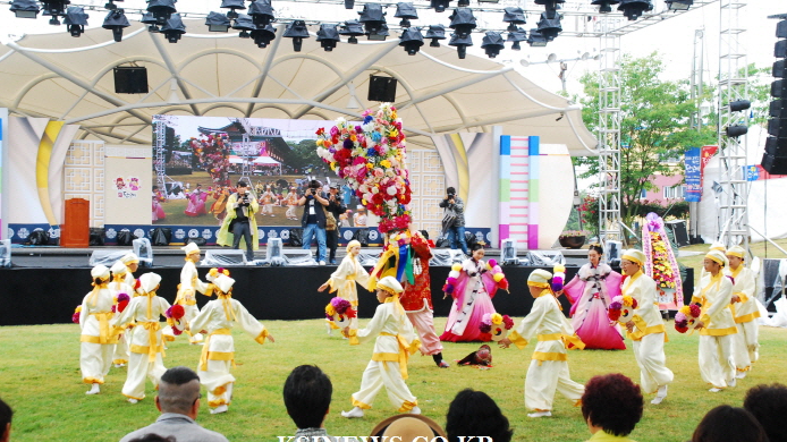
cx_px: 395
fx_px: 1127
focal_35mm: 54
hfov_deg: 38.5
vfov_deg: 22.2
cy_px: 219
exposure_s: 1/160
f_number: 10
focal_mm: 34
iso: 1250
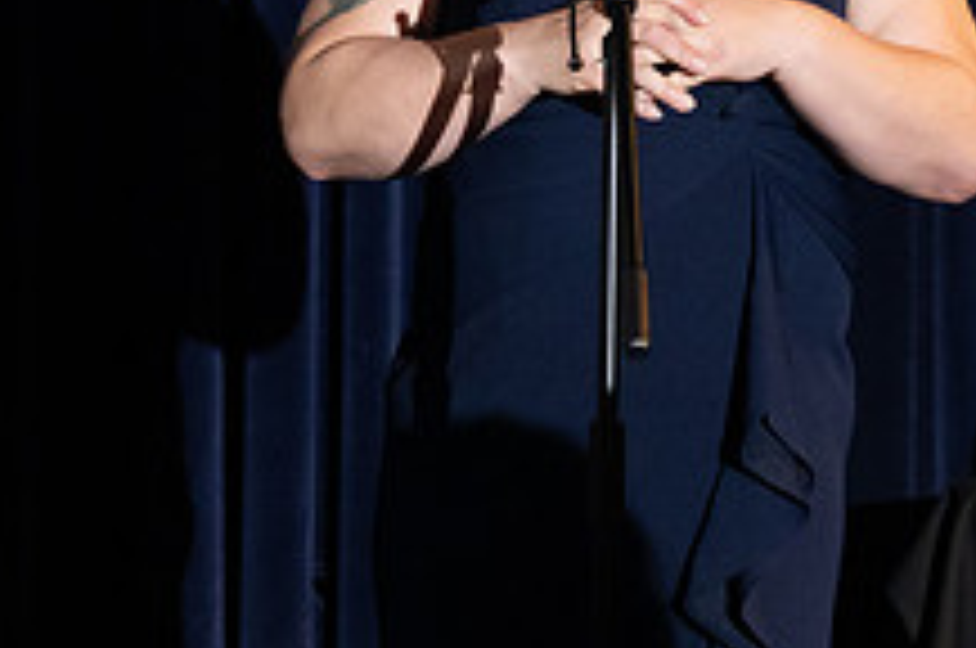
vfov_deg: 3.3
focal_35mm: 412
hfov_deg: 5.0
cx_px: -22
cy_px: -135
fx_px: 11153
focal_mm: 103
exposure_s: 1/200
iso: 2500
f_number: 4.5
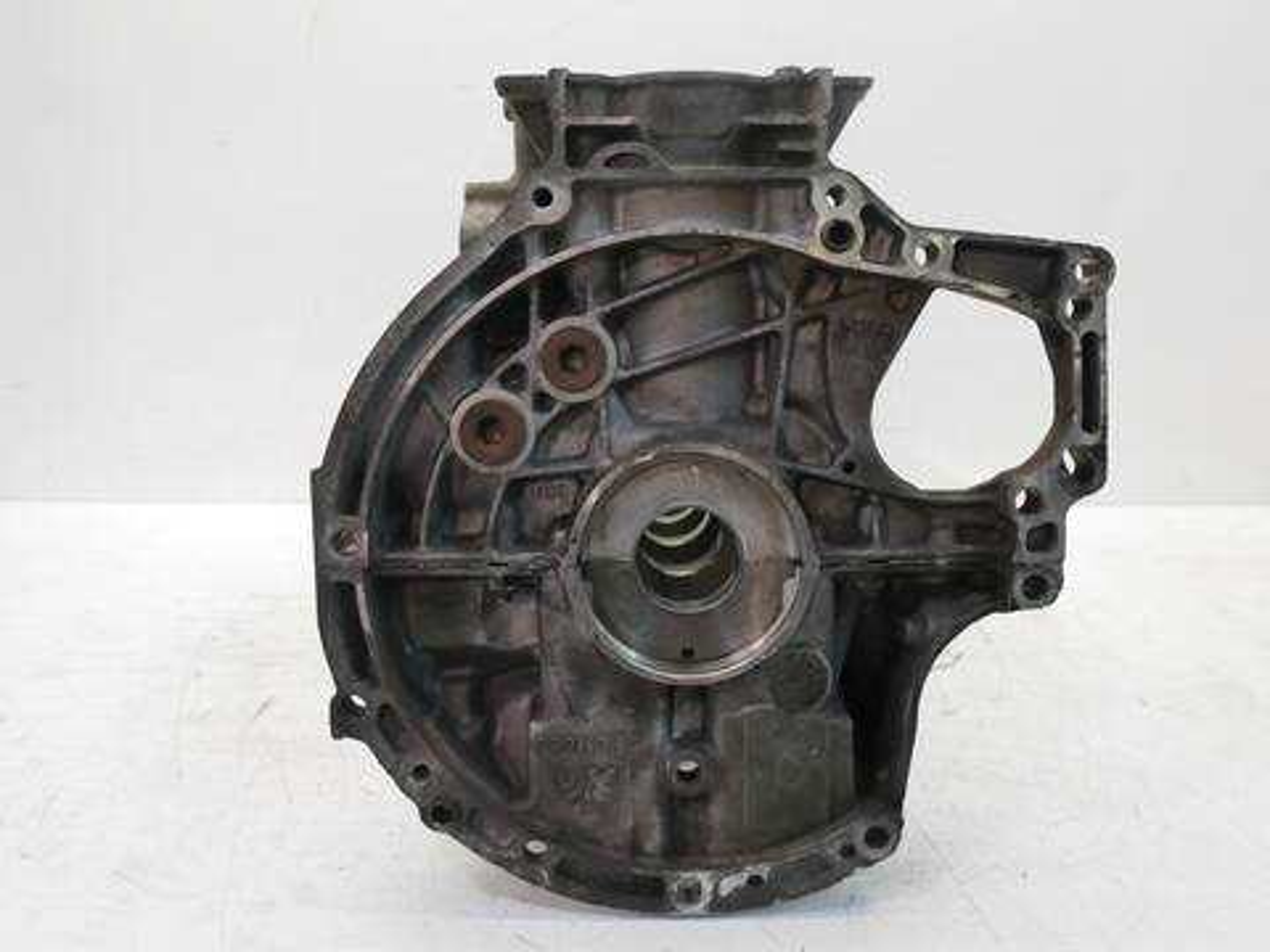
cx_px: 635
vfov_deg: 49.7
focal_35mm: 28
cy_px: 476
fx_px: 1027
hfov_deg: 63.4
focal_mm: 14
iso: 640
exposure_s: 1/60
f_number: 3.7
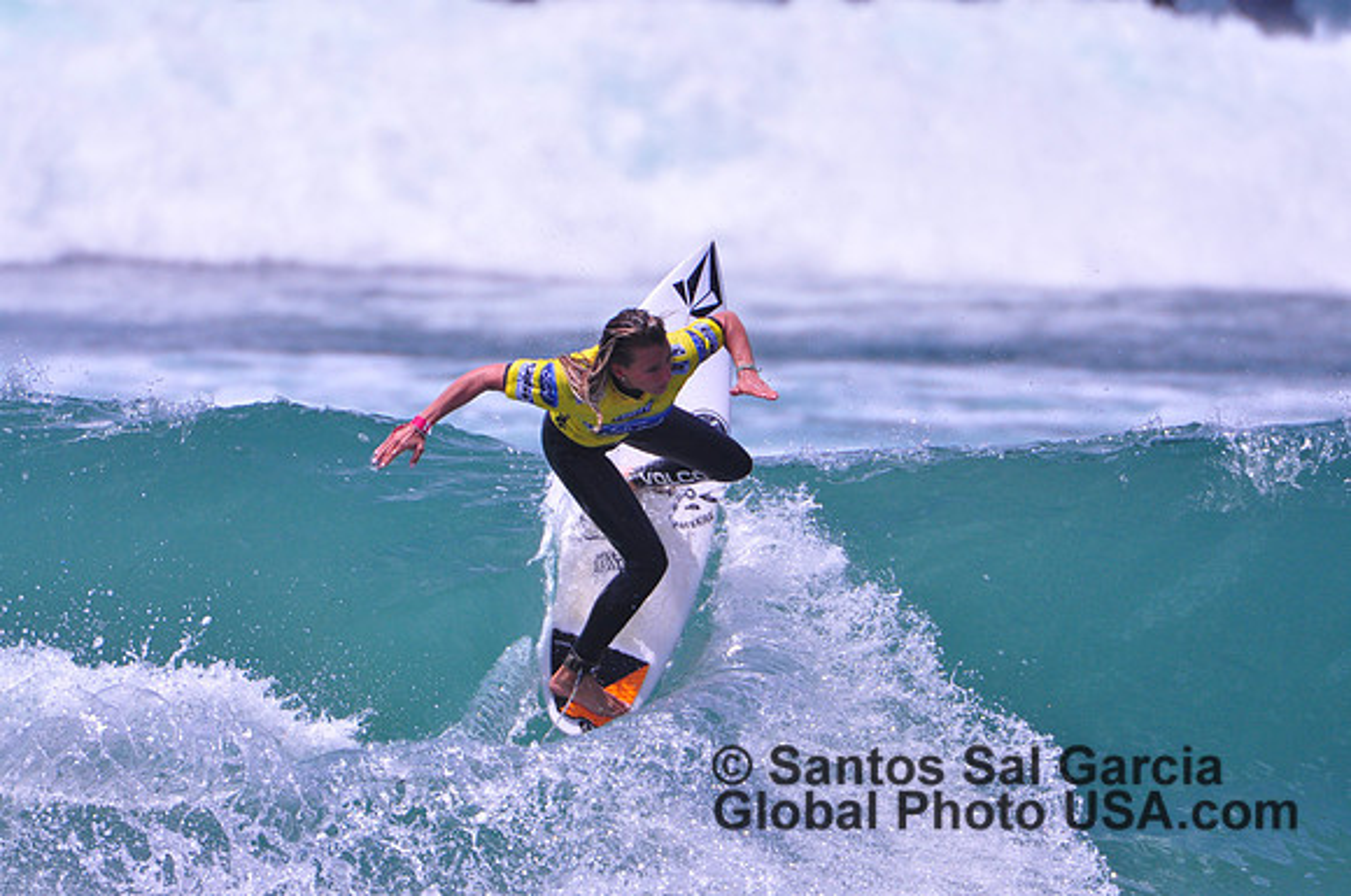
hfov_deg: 2.5
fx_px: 30917
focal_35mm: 825
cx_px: 676
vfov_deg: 1.7
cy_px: 448
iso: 640
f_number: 5.6
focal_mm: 550
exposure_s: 1/4000
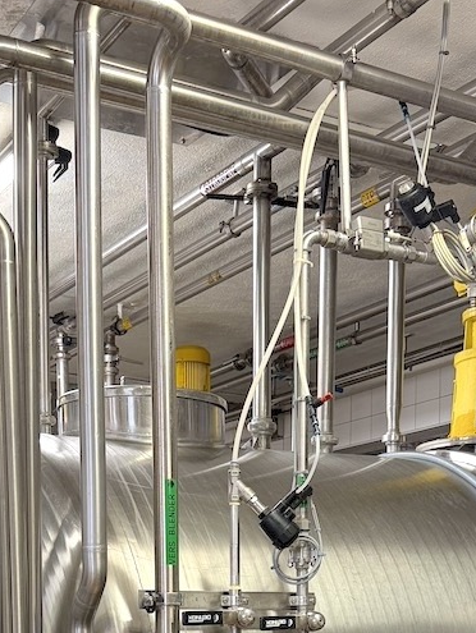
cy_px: 696
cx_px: 239
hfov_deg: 23.7
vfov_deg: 28.4
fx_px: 1135
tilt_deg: -4.4
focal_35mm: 62
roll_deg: -0.5
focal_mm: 6.76
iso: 125
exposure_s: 1/50
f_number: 1.78
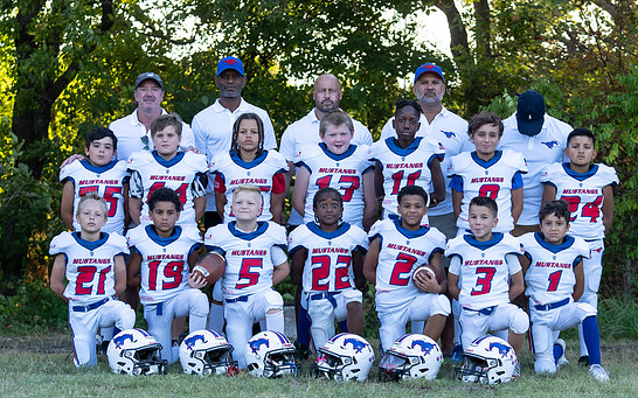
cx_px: 363
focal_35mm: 123
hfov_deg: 17.0
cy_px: 225
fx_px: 2138
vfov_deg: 10.6
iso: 250
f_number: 3.5
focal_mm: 70
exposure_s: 1/320
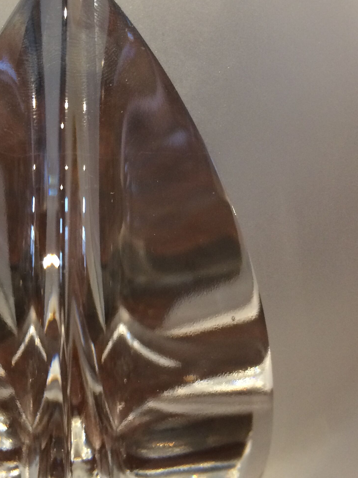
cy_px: 193
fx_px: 676
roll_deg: +0.3
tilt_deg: -22.4
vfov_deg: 38.8
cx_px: 60
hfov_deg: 28.9
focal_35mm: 49
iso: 160
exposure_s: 1/33
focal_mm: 4.15
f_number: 2.2
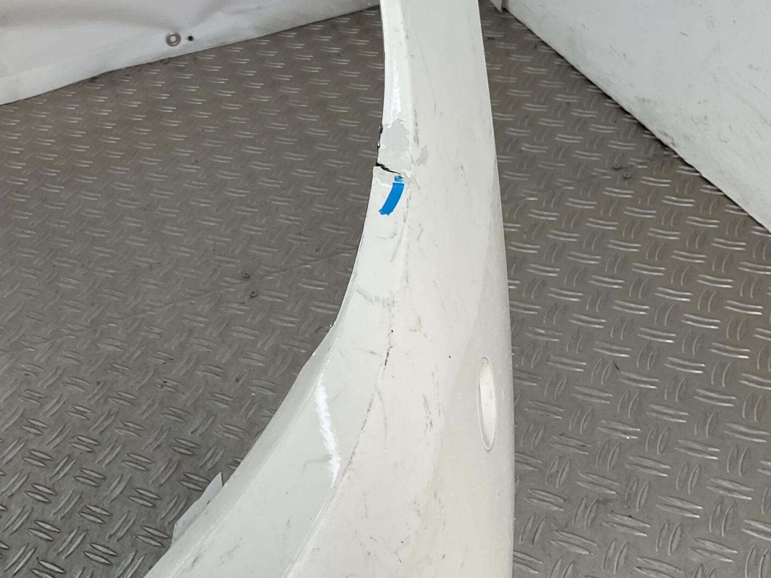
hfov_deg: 41.5
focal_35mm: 45
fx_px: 1002
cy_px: 222
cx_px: 258
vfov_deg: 32.0
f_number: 1.8
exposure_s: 1/380
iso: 16
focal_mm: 3
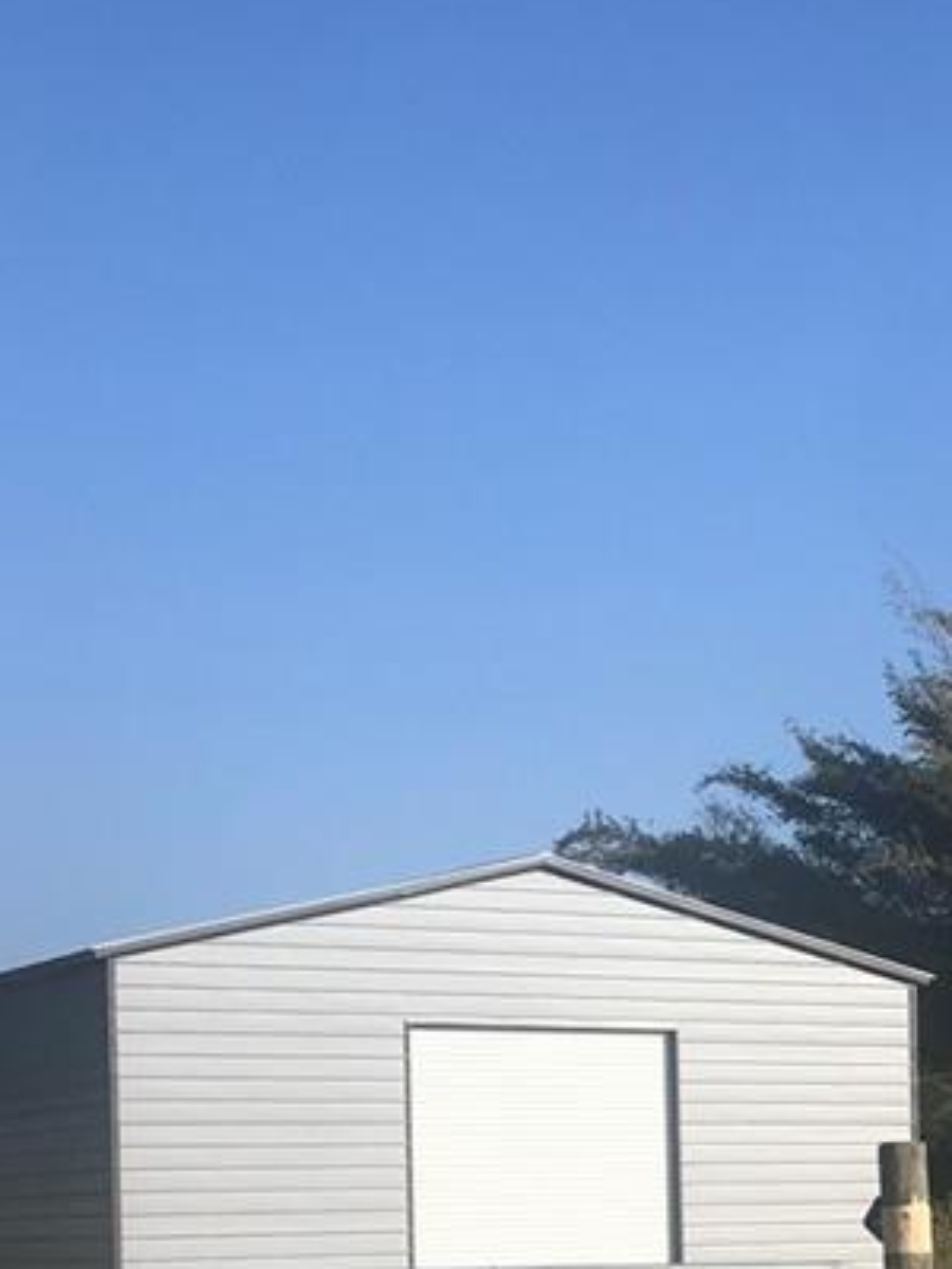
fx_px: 3080
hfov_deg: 16.5
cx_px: 1269
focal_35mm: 84
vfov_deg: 22.4
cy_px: 1272
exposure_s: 1/2398
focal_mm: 3.99
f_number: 1.8
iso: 20
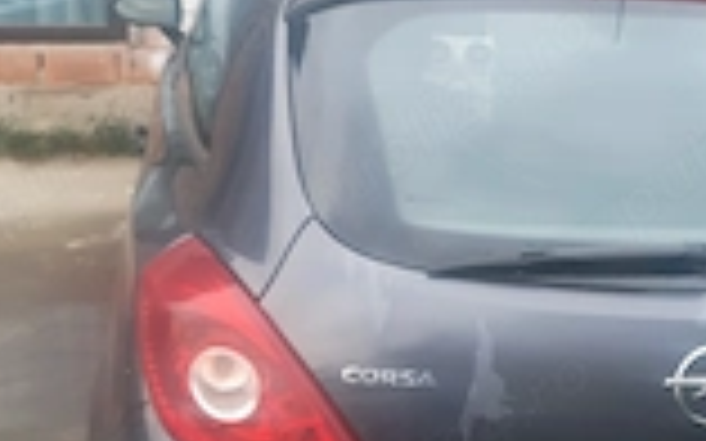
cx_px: 603
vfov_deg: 20.0
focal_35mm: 65
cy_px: 194
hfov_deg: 30.5
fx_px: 1250
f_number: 1.8
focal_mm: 5.23
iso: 250
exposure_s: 1/33
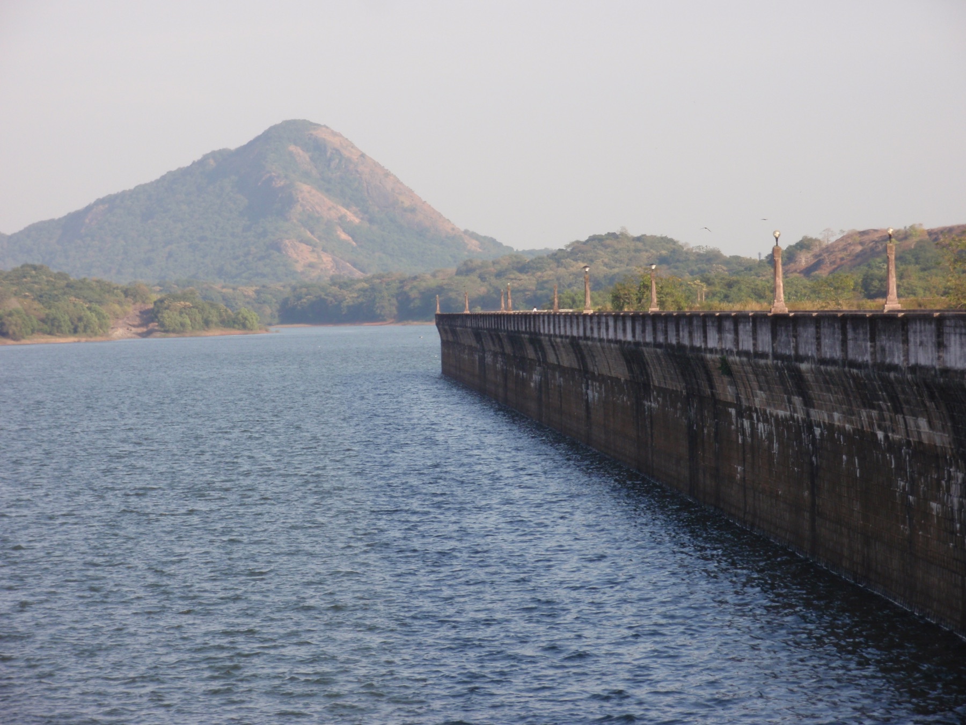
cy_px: 362
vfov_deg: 10.2
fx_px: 4074
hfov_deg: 13.5
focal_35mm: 146
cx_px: 483
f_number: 5.6
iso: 64
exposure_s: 1/160
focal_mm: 26.2
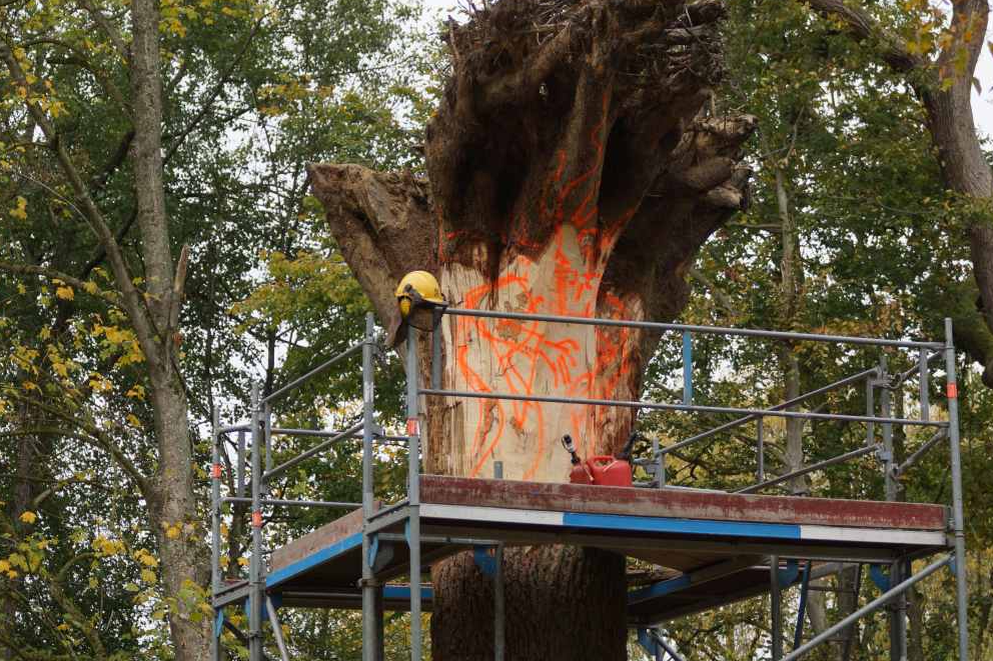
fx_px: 3502
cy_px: 373
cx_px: 563
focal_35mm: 127
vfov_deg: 10.8
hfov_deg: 16.1
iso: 100
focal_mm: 70
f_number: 4
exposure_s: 1/160
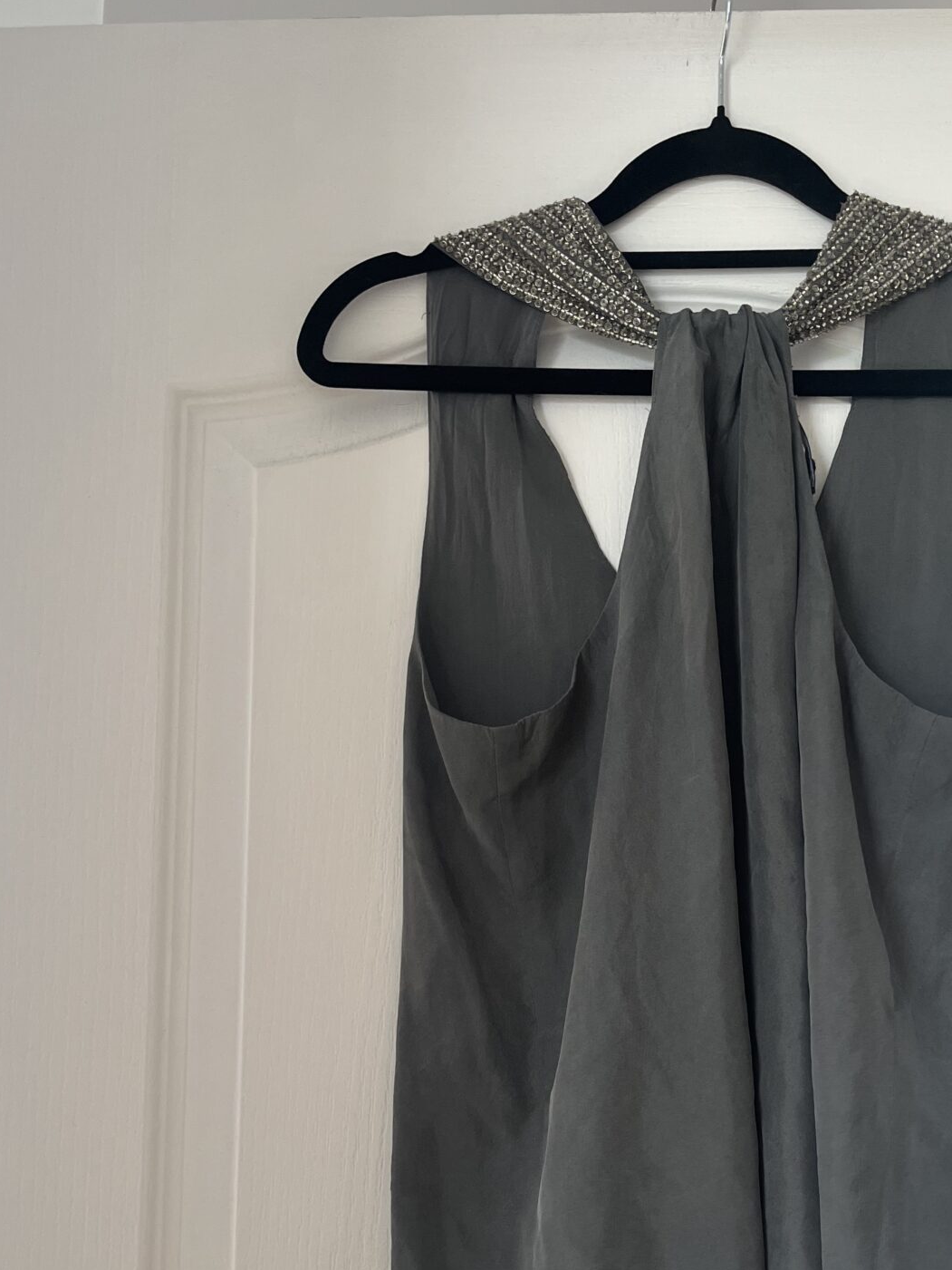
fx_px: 1393
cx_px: 662
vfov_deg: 47.9
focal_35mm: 38
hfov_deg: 37.2
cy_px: 882
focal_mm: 5.1
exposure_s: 1/116
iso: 125
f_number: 1.6
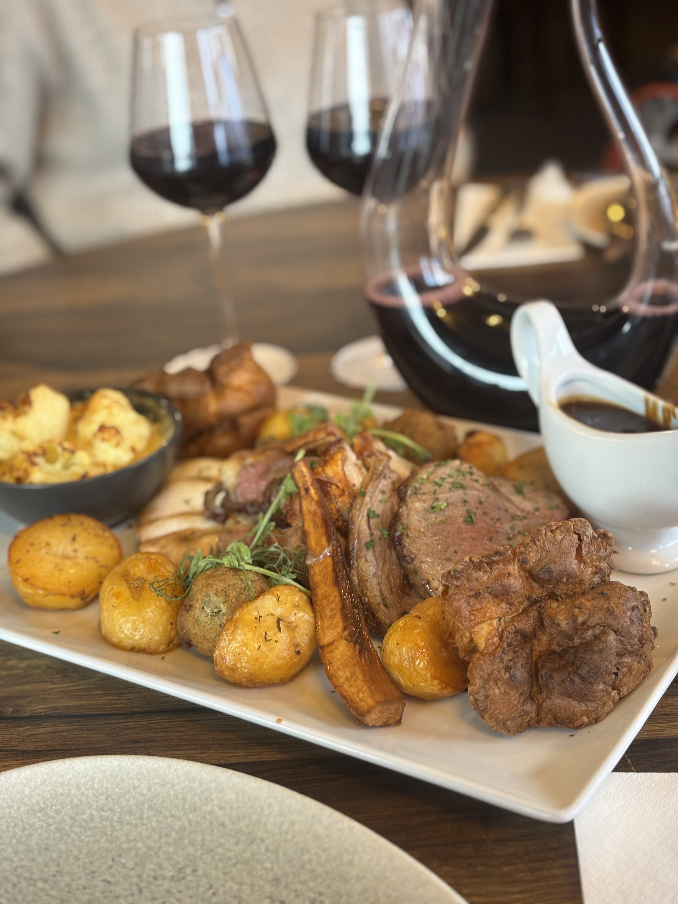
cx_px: 339
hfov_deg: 28.0
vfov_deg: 36.8
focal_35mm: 52
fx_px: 1358
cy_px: 452
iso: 100
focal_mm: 5.96
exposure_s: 1/50
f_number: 1.6
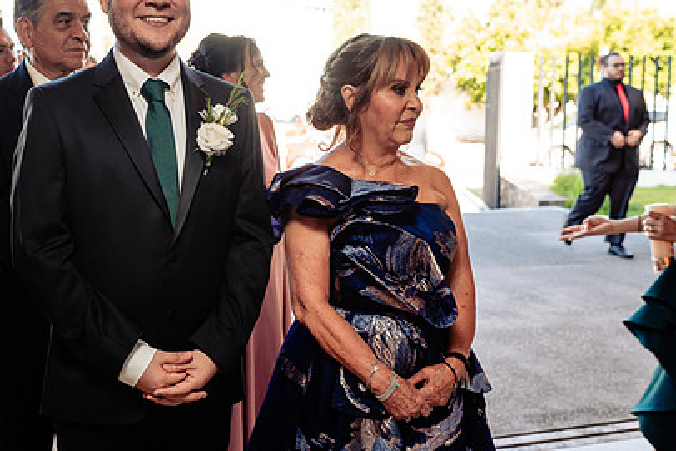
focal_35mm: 51
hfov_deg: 38.3
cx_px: 205
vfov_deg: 26.4
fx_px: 958
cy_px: 174
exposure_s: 1/160
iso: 250
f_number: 4.5
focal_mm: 35
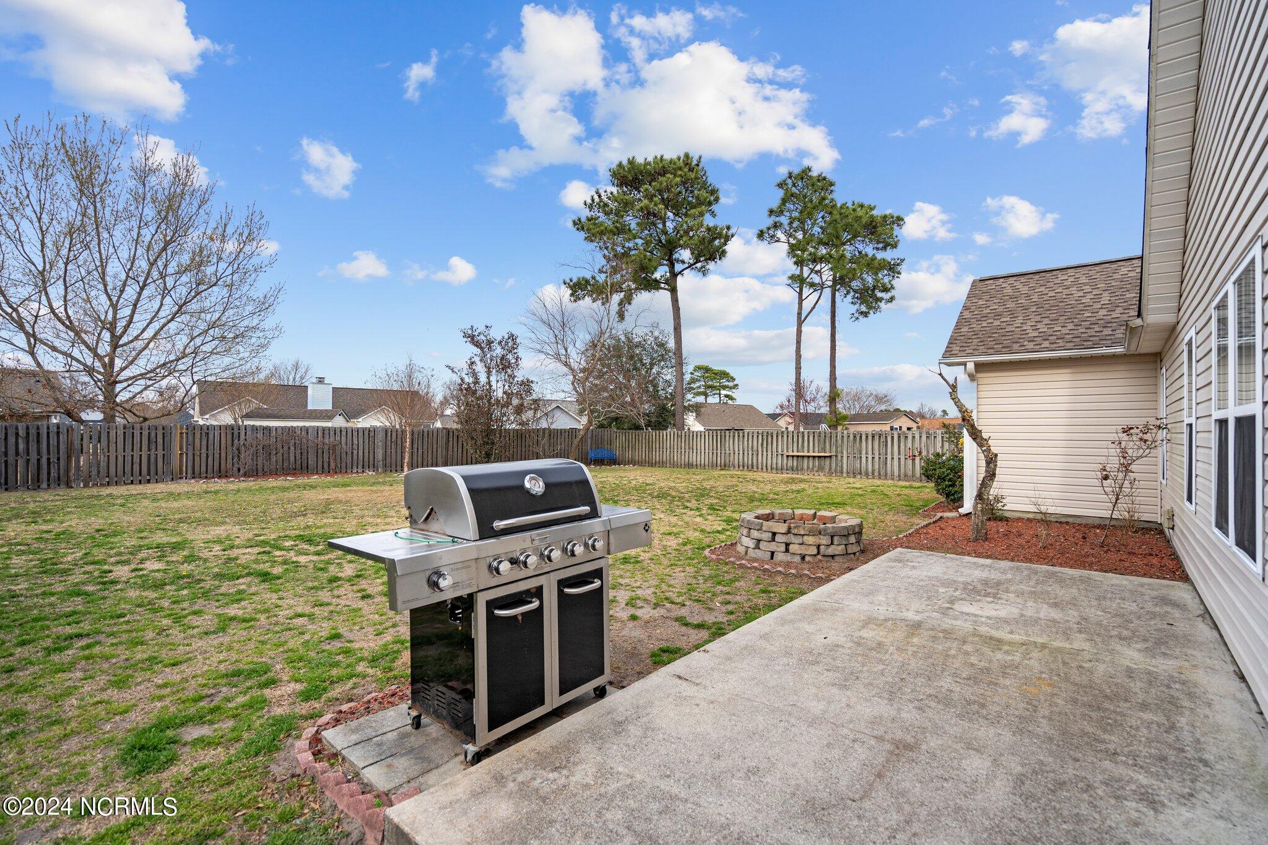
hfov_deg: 96.7
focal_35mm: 16
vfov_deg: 73.7
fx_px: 563
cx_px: 634
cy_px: 422
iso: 250
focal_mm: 16
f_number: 4.5
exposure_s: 1/1000
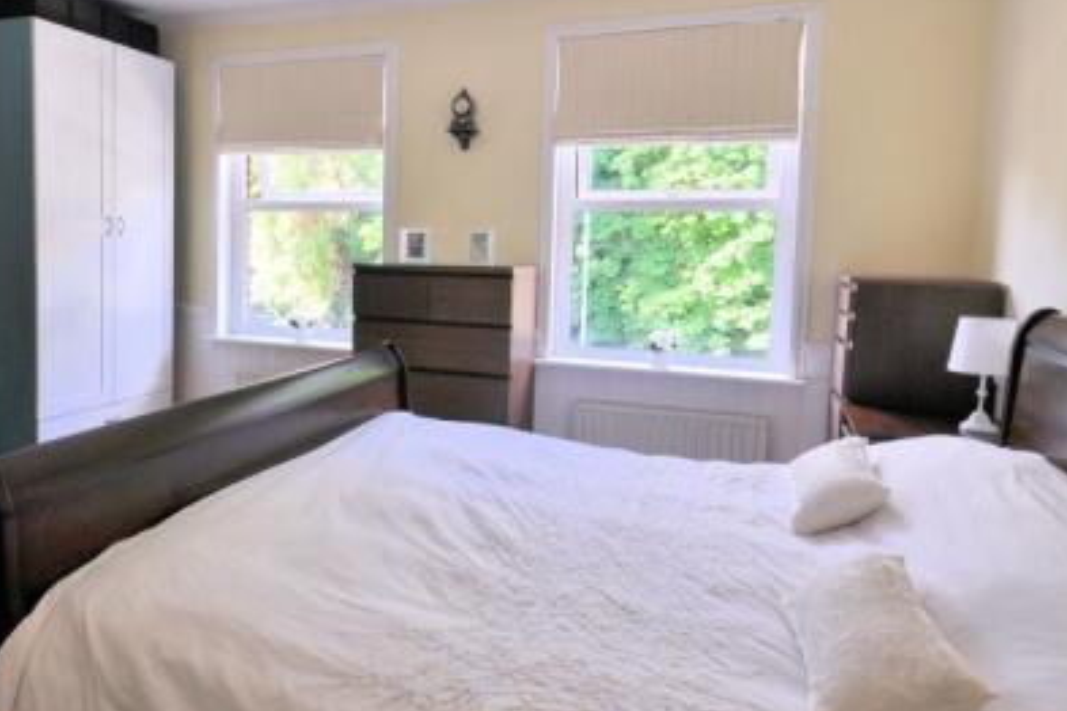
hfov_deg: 70.0
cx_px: 383
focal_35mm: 25
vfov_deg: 51.2
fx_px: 741
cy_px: 312
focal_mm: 10
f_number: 9
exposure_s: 1/25
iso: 200
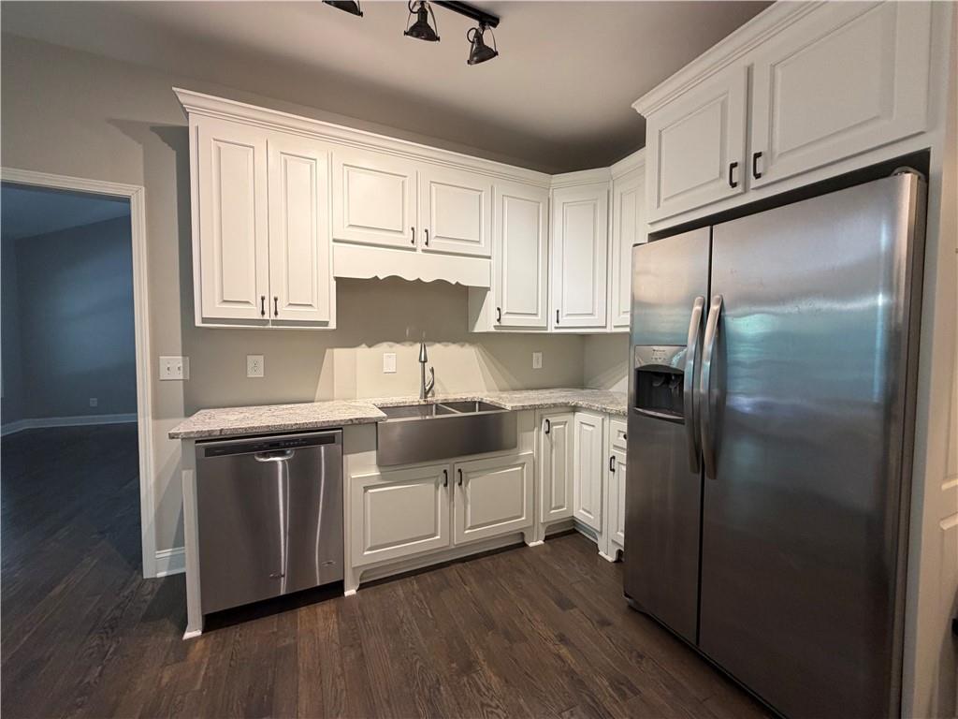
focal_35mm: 14
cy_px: 360
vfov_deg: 85.7
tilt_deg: -2.7
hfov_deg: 102.1
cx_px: 479
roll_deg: -0.3
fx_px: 387
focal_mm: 2.22
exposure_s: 1/60
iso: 200
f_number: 2.2
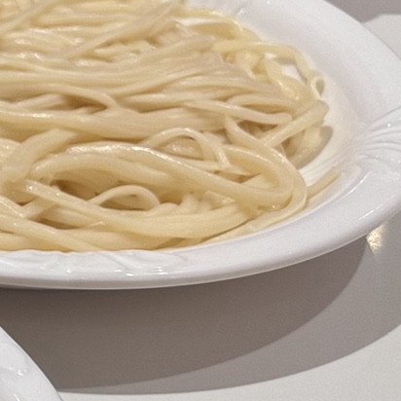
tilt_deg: -28.9
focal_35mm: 103
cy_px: 113
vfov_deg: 16.8
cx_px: -514
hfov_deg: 13.3
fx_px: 1350
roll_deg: +4.1
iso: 125
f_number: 1.78
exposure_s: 1/50
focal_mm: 6.86
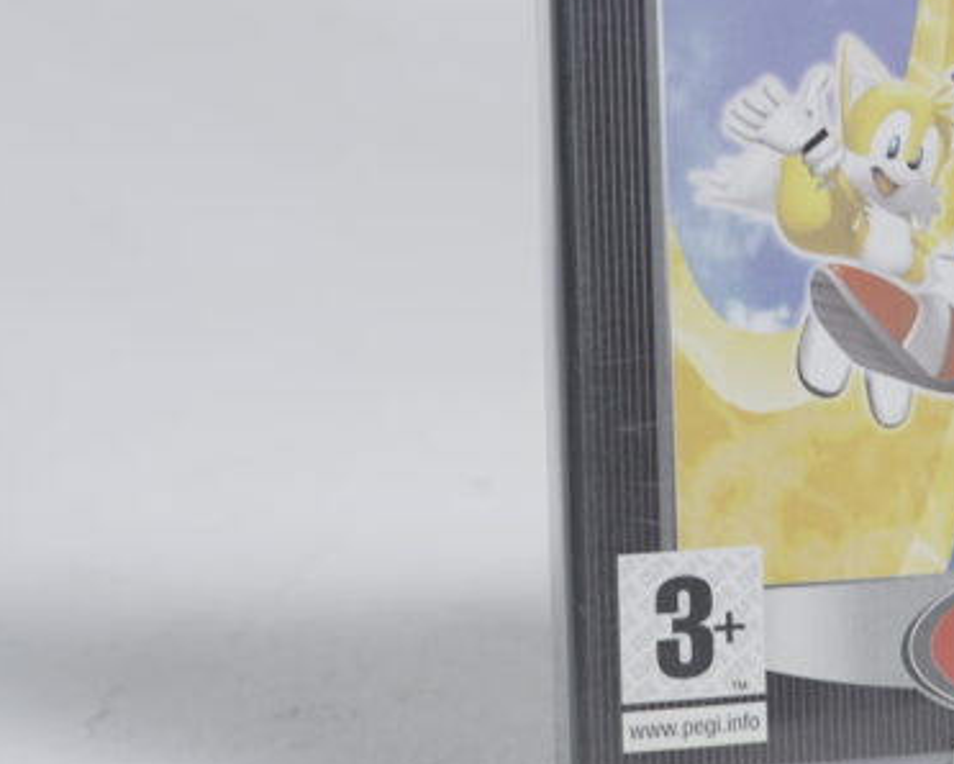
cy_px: -21
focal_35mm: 121
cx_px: 1075
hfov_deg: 15.4
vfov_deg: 12.6
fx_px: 3418
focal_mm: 40
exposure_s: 1/6
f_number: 5.6
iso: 100
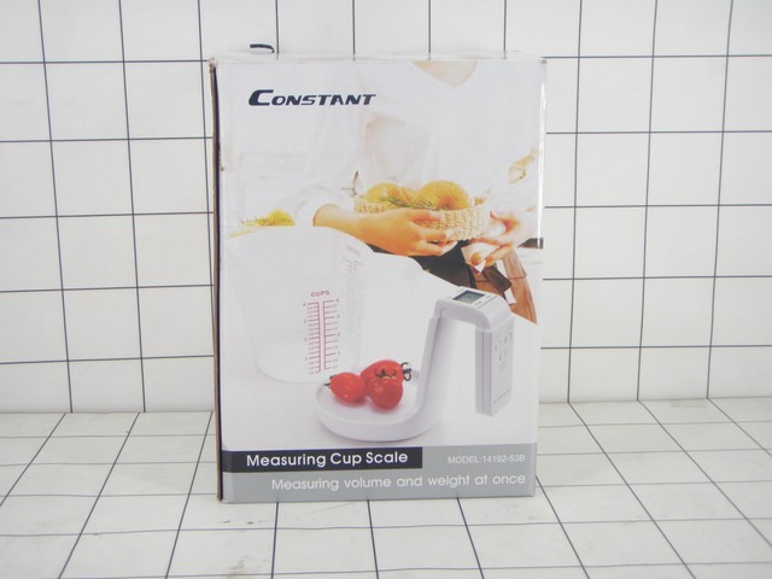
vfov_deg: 28.6
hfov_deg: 37.5
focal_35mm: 51
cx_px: 386
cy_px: 290
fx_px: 1137
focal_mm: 9.13
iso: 80
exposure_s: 1/40
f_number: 4
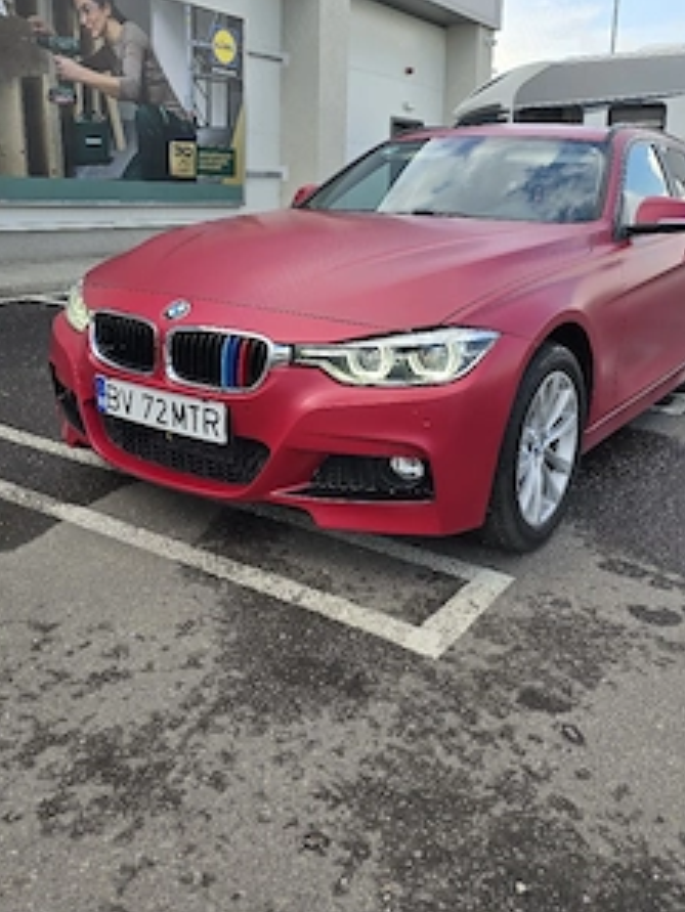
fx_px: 817
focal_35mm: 31
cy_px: 307
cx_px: 369
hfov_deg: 45.4
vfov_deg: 57.1
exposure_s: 1/500
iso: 20
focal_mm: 6.3
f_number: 1.7
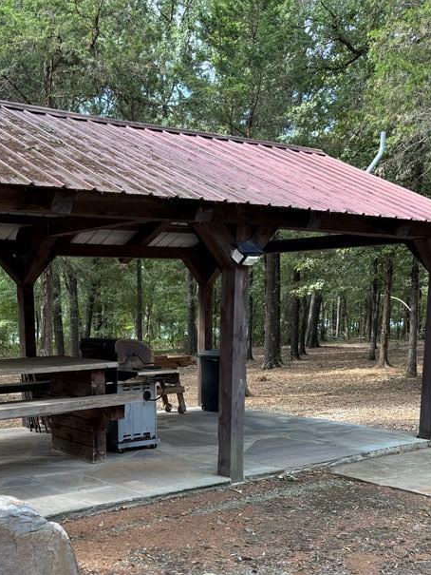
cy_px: 440
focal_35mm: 44
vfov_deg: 41.5
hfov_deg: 32.2
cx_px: 101
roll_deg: +0.7
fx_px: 730
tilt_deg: -10.4
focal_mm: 5.96
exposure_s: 1/146
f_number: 1.6
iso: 40
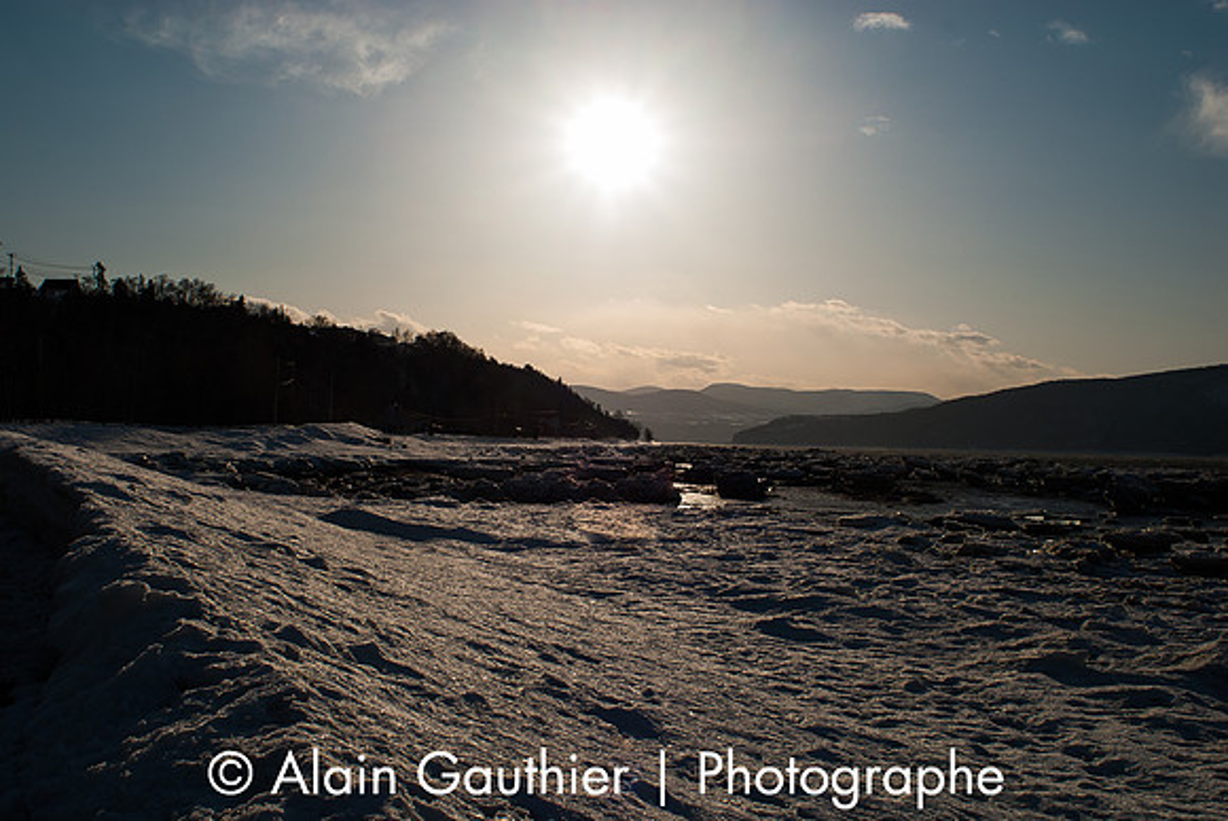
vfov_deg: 32.0
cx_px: 614
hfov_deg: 46.4
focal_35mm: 42
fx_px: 1434
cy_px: 410
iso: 100
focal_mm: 28
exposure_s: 1/500
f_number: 11
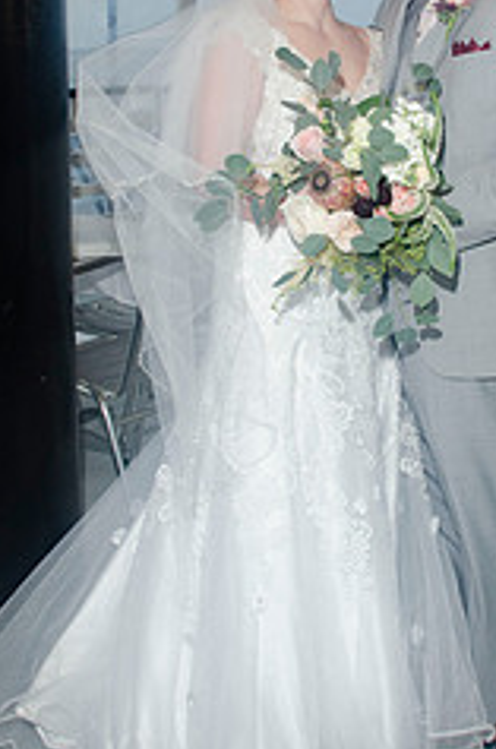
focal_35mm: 57
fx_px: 1183
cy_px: 253
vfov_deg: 34.8
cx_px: 360
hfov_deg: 23.5
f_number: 5.6
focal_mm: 20
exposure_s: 1/60
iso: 400
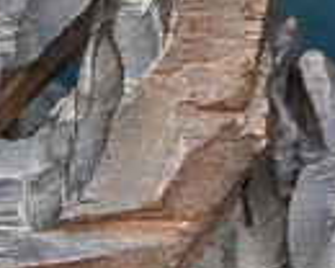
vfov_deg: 4.6
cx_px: -271
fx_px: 3148
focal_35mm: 317
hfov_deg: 6.0
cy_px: 881
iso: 400
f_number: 3.8
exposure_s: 1/160
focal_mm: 24.5
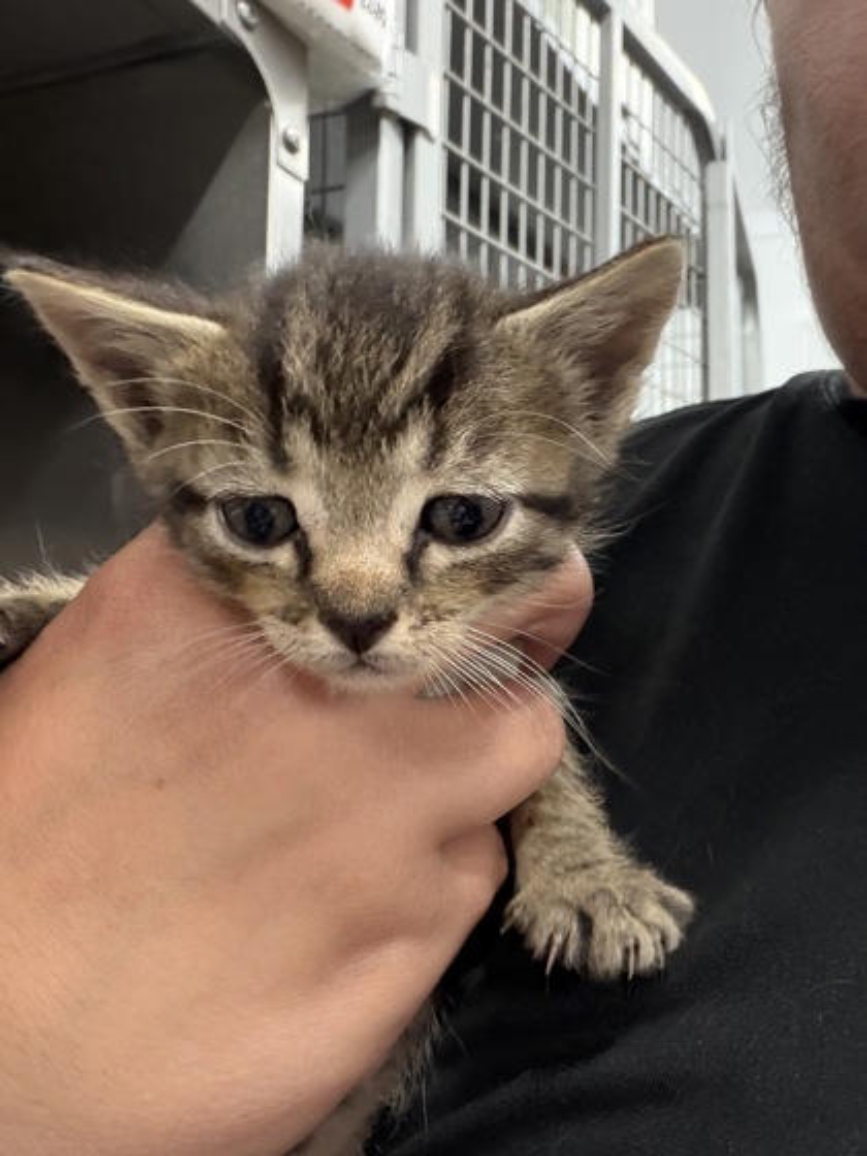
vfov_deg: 60.0
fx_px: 1002
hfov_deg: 46.8
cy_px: 578
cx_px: 434
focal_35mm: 30
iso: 200
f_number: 1.9
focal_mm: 2.71
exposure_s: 1/40
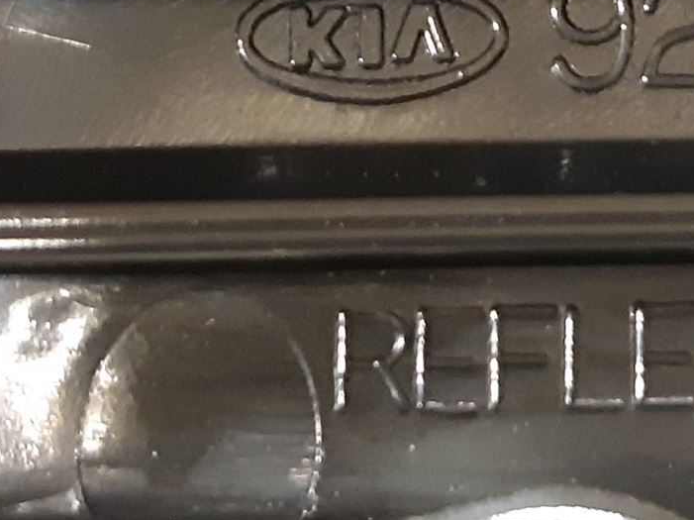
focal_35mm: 76
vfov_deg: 18.9
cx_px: 675
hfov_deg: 24.6
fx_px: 1523
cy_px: 16
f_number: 1.7
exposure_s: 1/17
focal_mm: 3.93
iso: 640
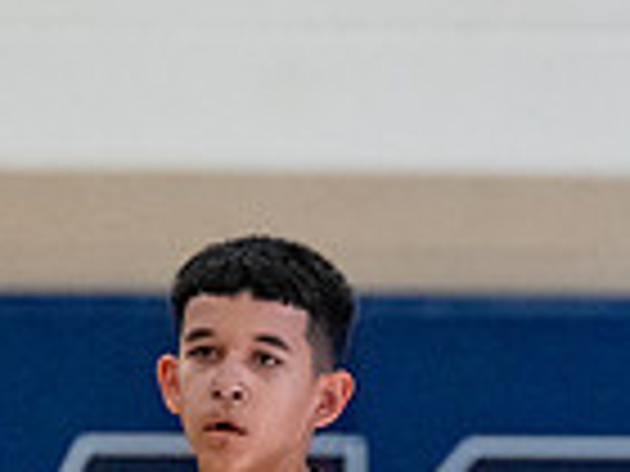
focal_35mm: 1138
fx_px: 20711
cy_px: 779
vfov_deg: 1.3
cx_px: 451
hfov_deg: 1.7
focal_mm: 200
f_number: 2.8
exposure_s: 1/1000
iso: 5000
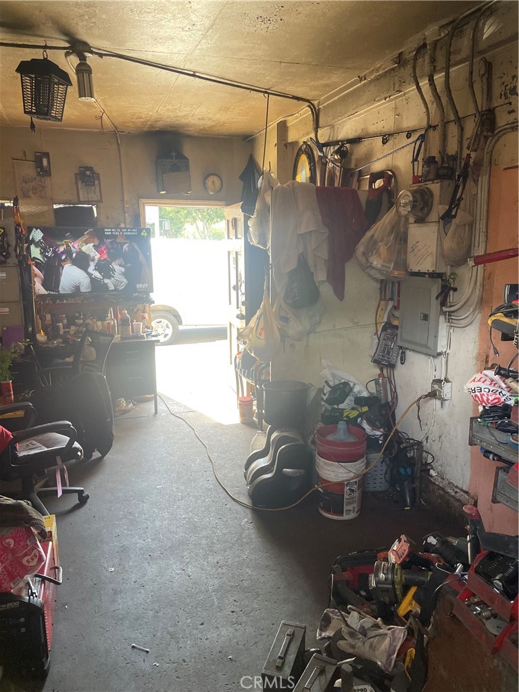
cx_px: 260
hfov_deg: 53.1
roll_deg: +1.3
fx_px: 520
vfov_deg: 67.3
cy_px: 346
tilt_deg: -7.1
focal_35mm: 26
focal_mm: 4.2
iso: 100
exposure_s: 1/121
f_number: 1.6
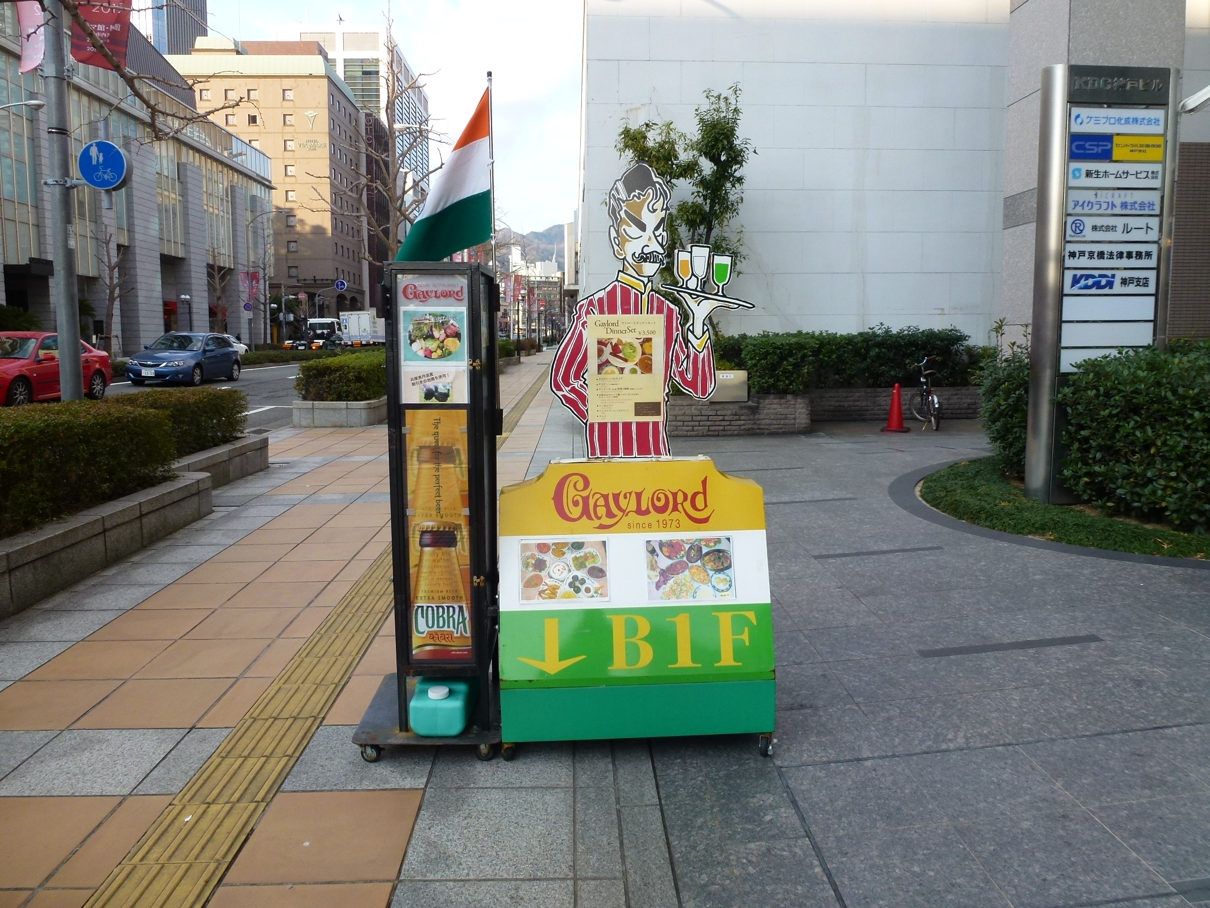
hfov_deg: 71.6
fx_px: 839
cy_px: 454
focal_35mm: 24
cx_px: 605
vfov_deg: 56.8
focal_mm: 4.3
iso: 100
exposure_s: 1/160
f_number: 4
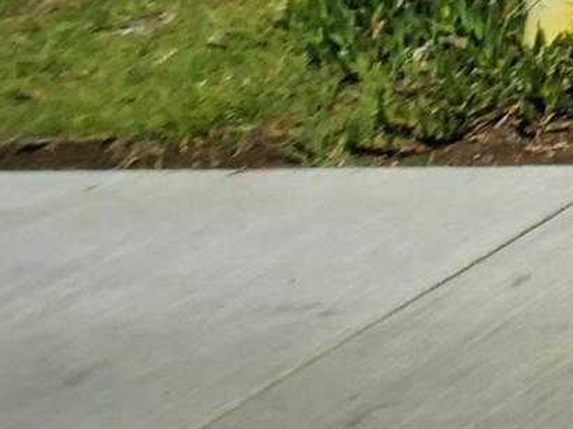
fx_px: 1737
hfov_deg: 9.0
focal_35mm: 105
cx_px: 2124
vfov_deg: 10.7
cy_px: -774
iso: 200
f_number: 2.8
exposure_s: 1/8000
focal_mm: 7
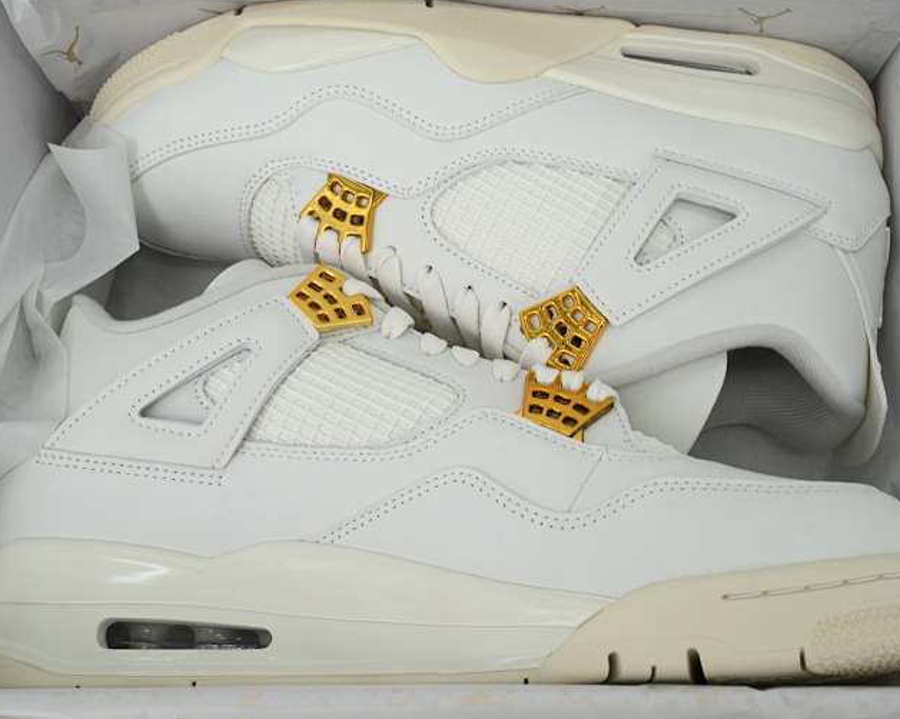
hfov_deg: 48.4
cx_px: 461
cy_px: 352
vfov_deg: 39.5
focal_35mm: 38
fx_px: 1001
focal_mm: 31.5
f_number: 13
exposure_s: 1/100
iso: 400
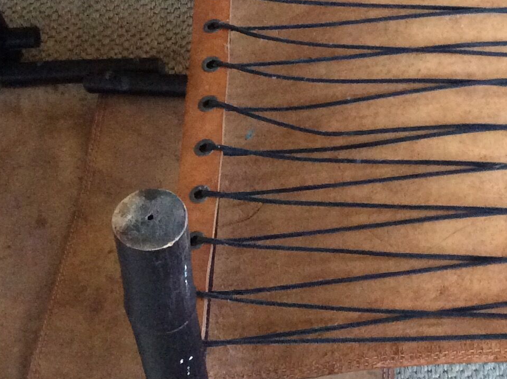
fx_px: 1258
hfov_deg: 22.1
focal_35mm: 86
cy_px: 78
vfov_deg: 17.0
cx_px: 485
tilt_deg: -53.7
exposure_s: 1/20
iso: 250
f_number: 2.4
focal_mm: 3.3
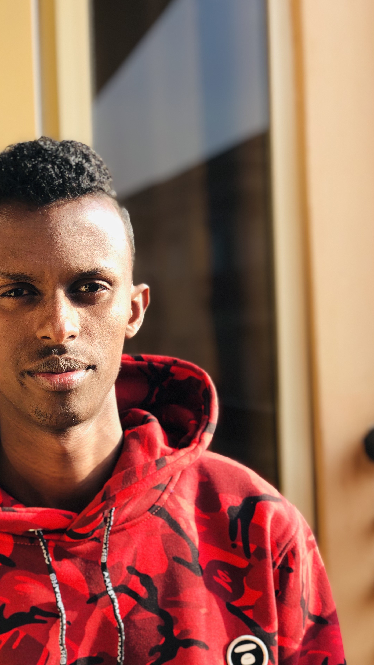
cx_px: 159
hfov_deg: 20.0
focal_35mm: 60
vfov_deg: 34.9
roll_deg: +1.7
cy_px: 338
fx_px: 1058
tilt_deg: +1.9
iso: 16
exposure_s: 1/120
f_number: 2.4
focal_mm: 6
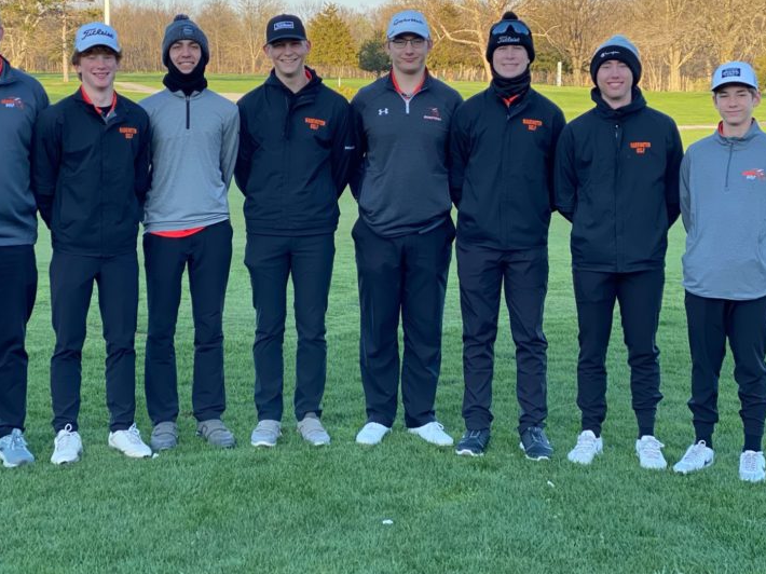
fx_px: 1659
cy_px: 237
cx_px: 324
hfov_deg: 26.0
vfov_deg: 19.6
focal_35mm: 75
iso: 20
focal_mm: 6
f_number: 2
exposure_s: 1/190
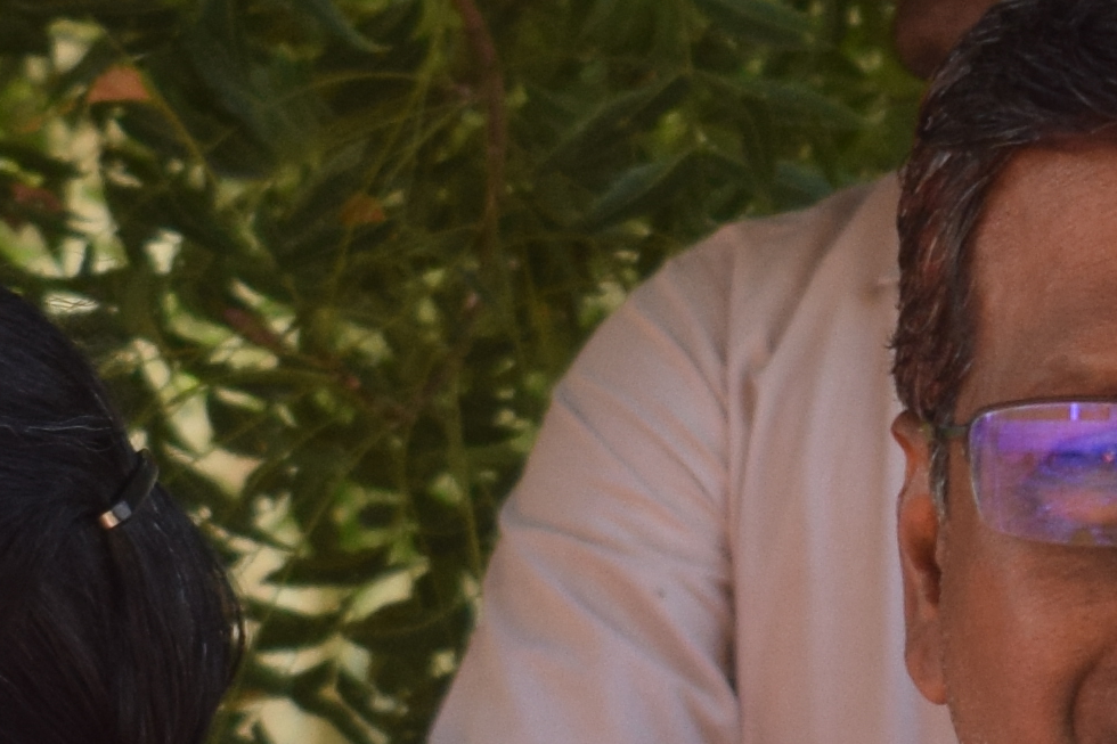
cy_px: 884
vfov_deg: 2.7
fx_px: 15667
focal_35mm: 505
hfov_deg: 4.1
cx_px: 1453
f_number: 7.1
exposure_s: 1/200
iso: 400
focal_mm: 55
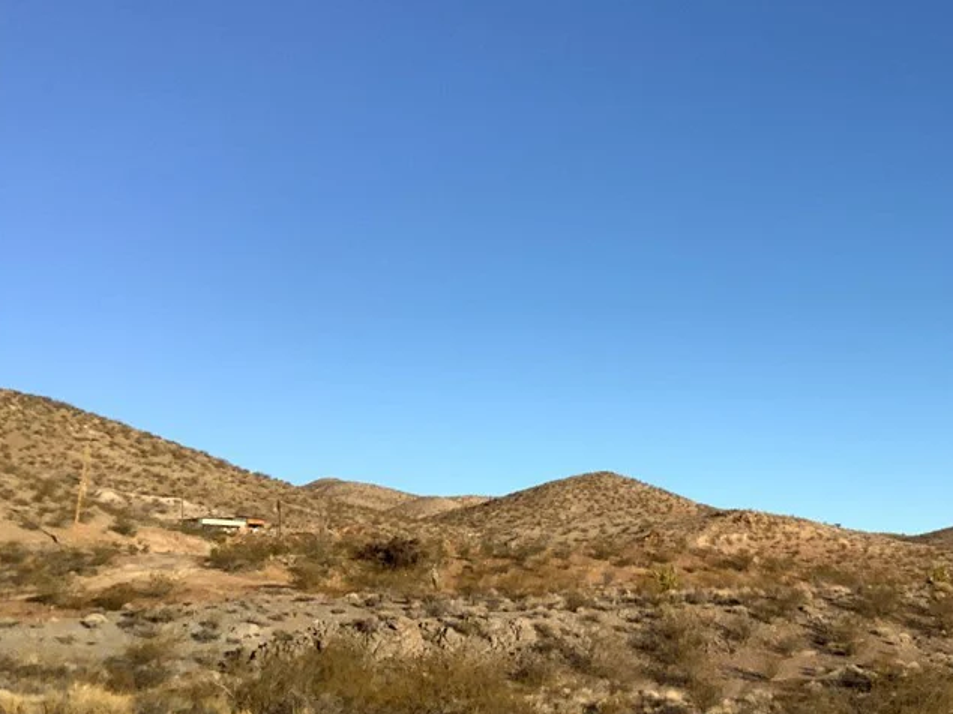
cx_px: 750
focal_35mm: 50
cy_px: 396
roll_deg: -0.2
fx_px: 1376
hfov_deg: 37.0
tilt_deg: +6.6
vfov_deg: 29.1
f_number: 2.4
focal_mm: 3.3
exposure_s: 1/1335
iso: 25
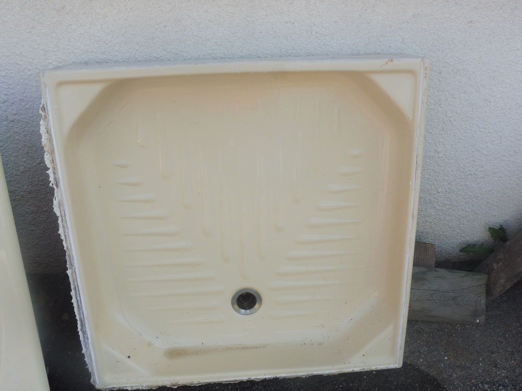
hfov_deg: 54.0
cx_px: 261
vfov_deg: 41.8
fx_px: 513
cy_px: 196
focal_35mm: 34
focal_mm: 6.1
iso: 100
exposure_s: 1/200
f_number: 5
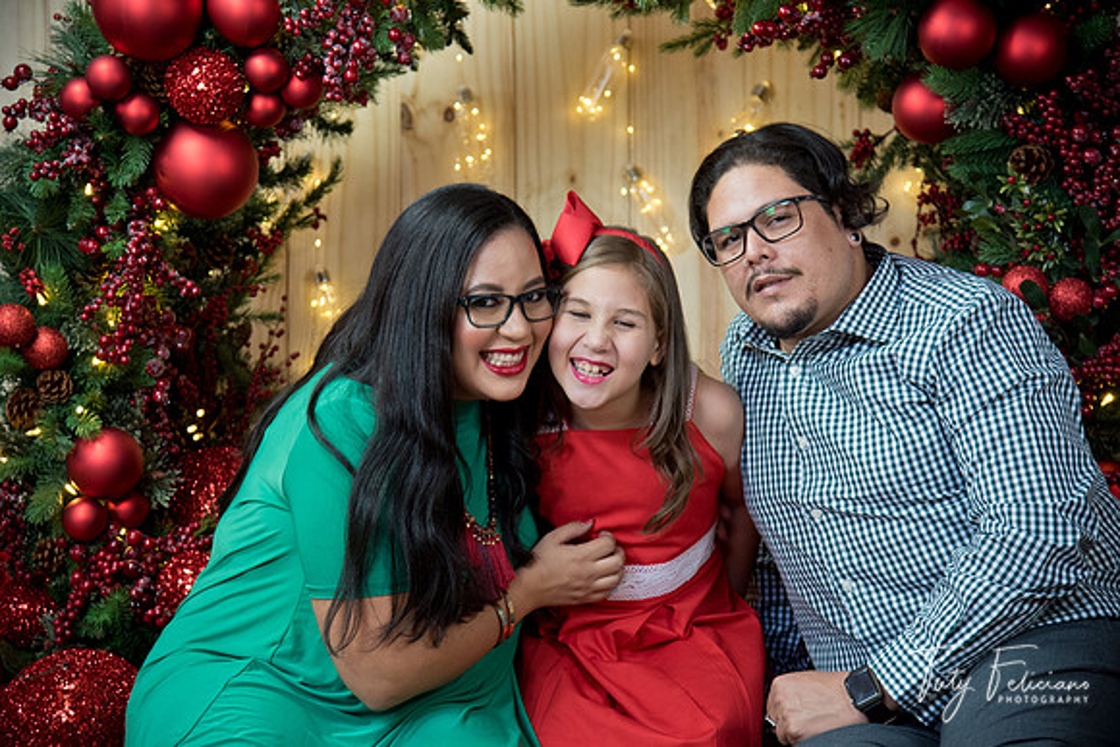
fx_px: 2864
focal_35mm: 92
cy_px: 374
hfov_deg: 22.1
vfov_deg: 14.9
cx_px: 560
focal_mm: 92
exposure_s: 1/80
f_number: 4.5
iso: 1000
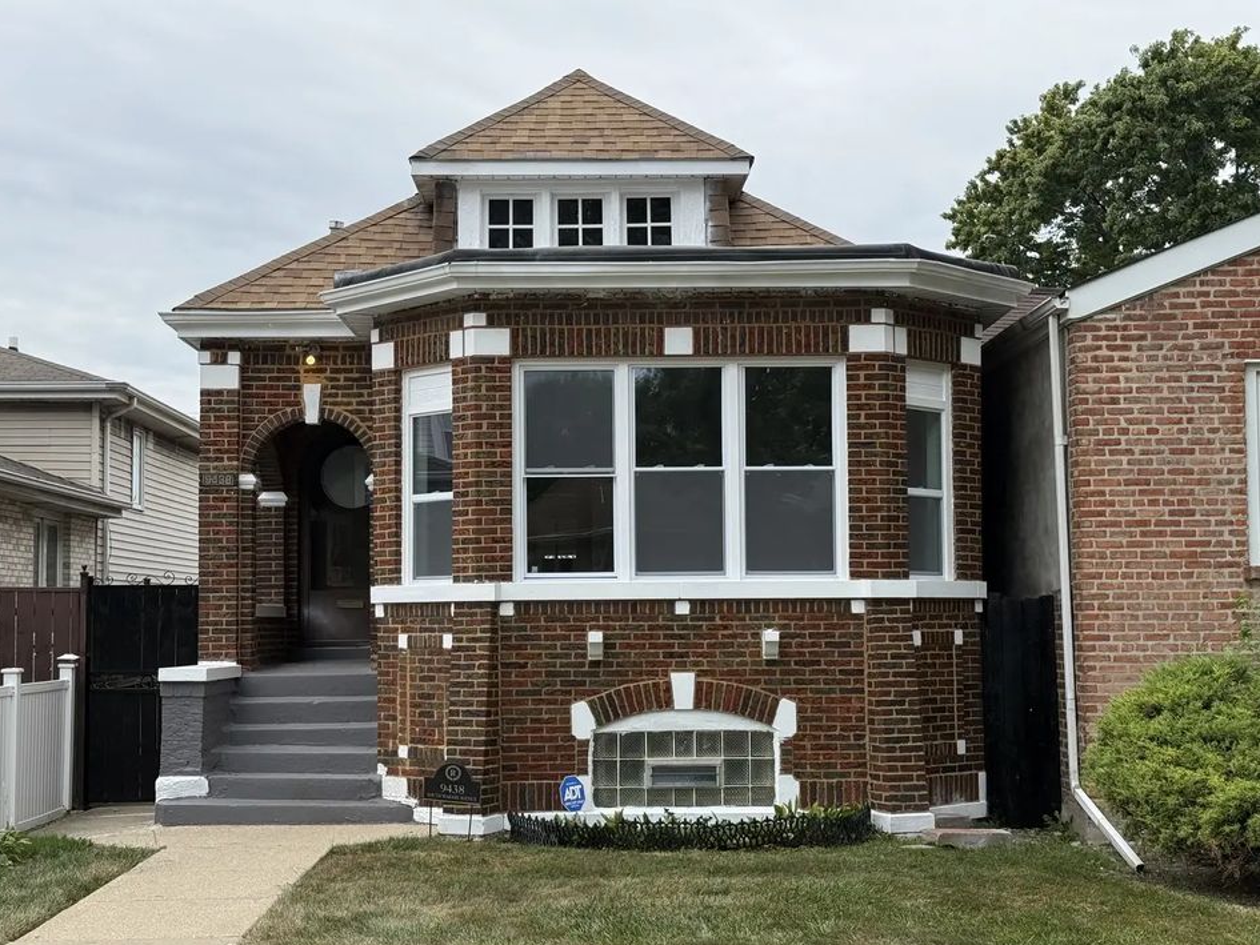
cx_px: 591
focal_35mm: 52
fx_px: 1893
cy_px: 490
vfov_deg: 28.0
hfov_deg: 36.8
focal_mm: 6.76
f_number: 1.78
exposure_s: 1/2088
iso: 64
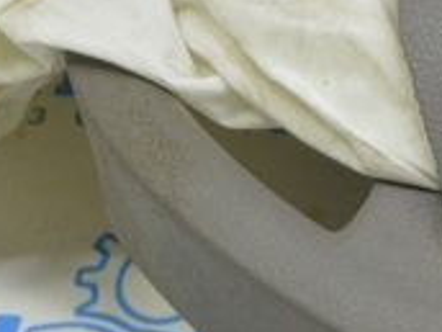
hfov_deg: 11.2
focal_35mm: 172
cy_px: -55
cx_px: 583
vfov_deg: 8.5
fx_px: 2196
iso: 400
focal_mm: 32
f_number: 5.6
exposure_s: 1/20
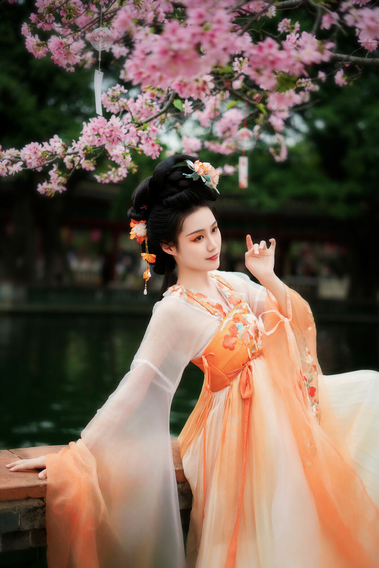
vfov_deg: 39.6
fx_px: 790
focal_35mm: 50
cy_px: 284
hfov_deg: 27.0
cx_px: 190
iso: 100
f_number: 1.8
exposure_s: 1/320
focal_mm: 50
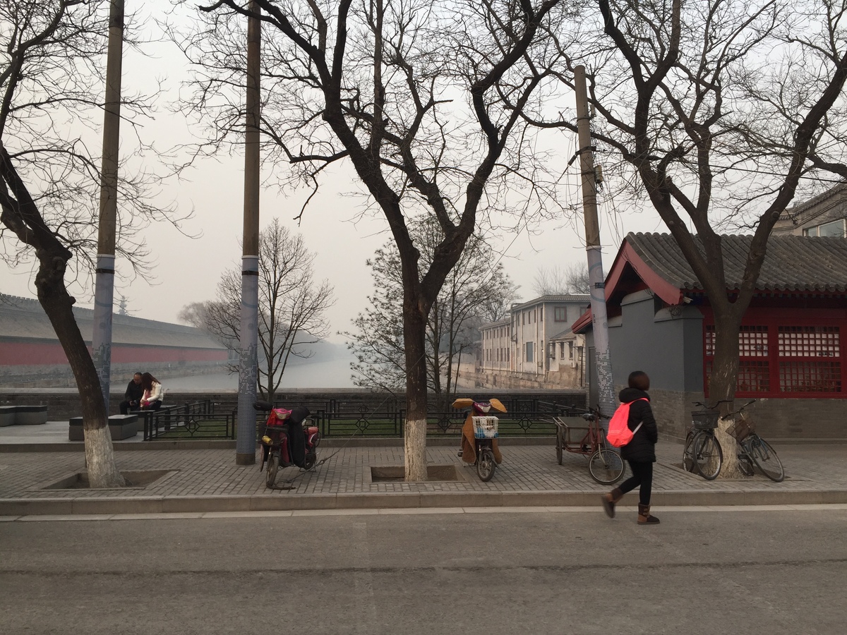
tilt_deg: +4.7
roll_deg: +0.0
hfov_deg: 61.7
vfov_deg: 48.2
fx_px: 710
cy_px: 318
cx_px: 424
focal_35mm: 29
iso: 32
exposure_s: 1/100
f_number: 2.2
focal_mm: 4.15
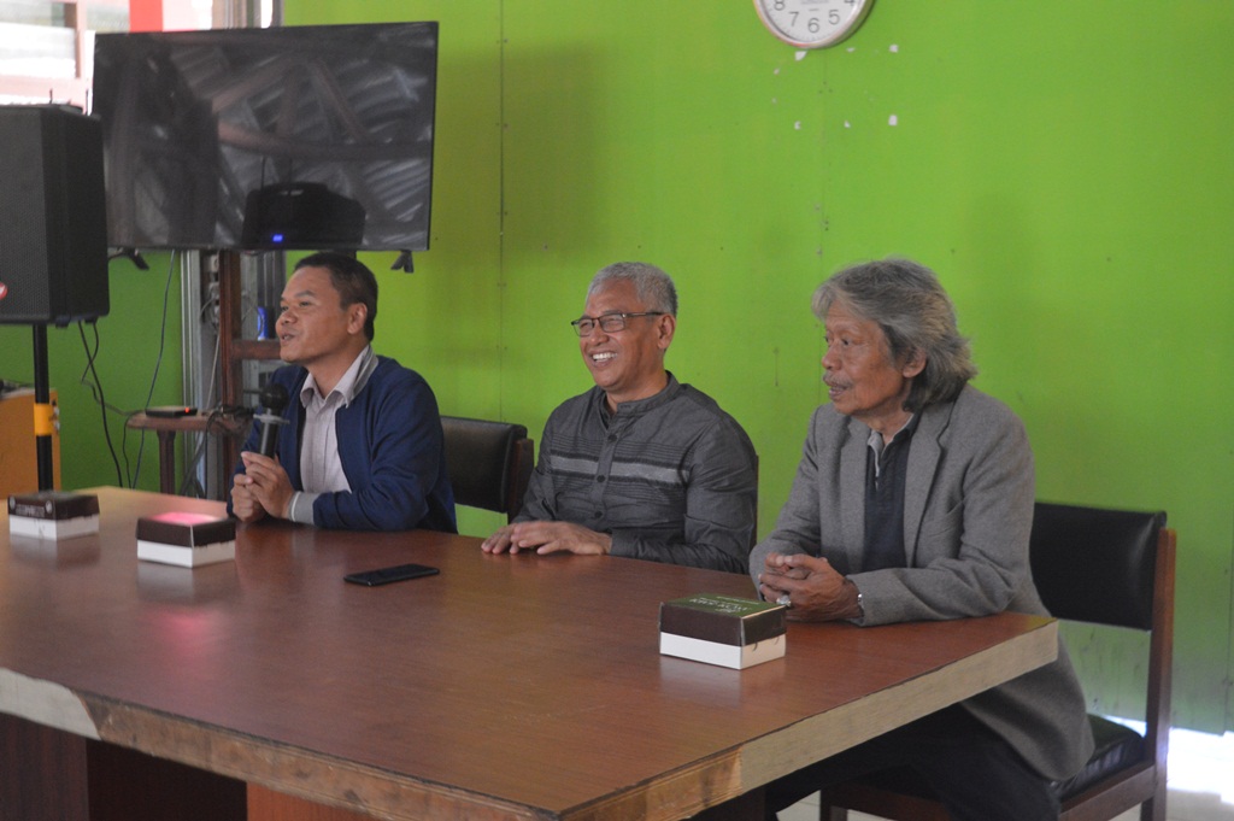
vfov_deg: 25.0
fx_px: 1849
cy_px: 410
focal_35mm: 54
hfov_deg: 36.9
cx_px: 617
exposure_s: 1/15
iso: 1800
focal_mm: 36
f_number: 4.8
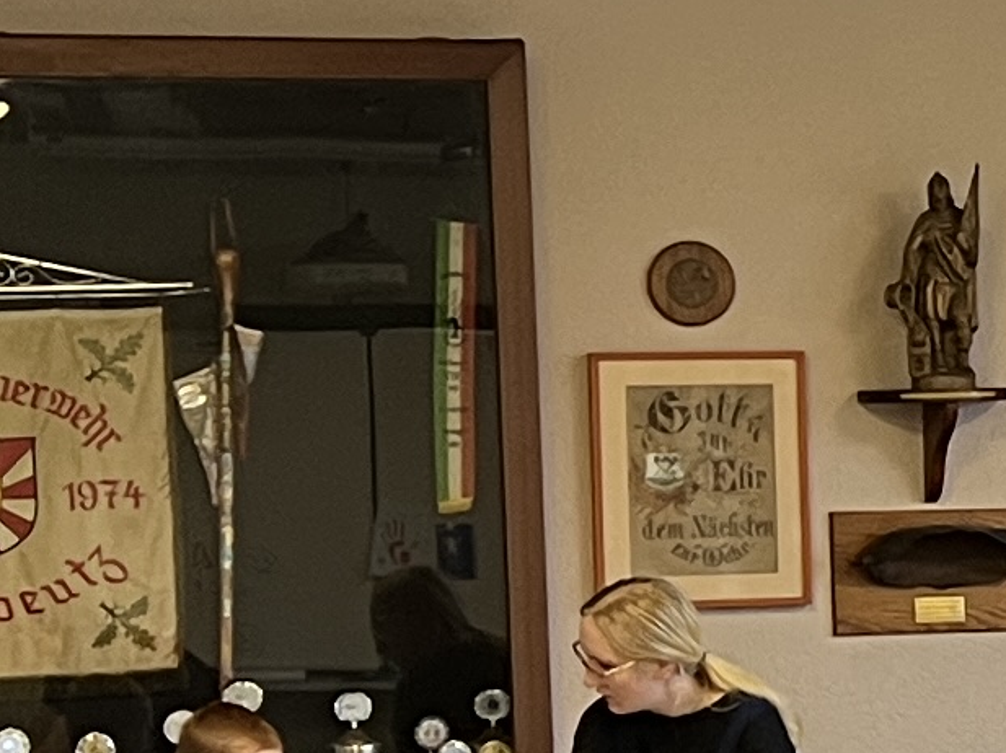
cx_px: 2240
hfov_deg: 10.4
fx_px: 4938
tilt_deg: -2.0
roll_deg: +1.3
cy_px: 592
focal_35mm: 170
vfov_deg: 8.7
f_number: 1.5
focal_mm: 5.7
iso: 100
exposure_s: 1/50
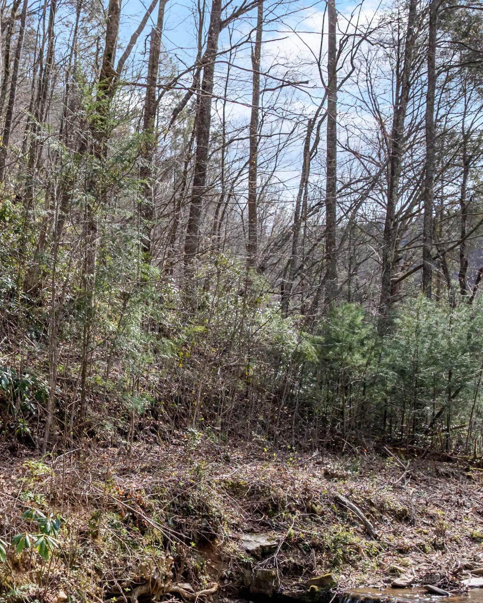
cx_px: 126
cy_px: 466
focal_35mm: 50
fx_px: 893
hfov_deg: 29.8
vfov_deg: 36.3
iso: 210
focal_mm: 12.29
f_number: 2.8
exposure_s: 1/80
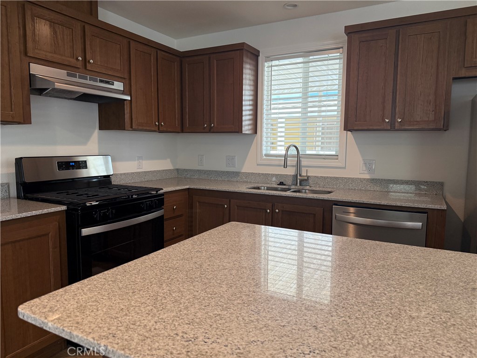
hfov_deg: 71.6
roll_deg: -0.8
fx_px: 331
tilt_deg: -5.3
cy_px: 179
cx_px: 238
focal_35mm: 24
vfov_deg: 56.8
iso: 200
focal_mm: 6.76
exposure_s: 1/138
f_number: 1.78
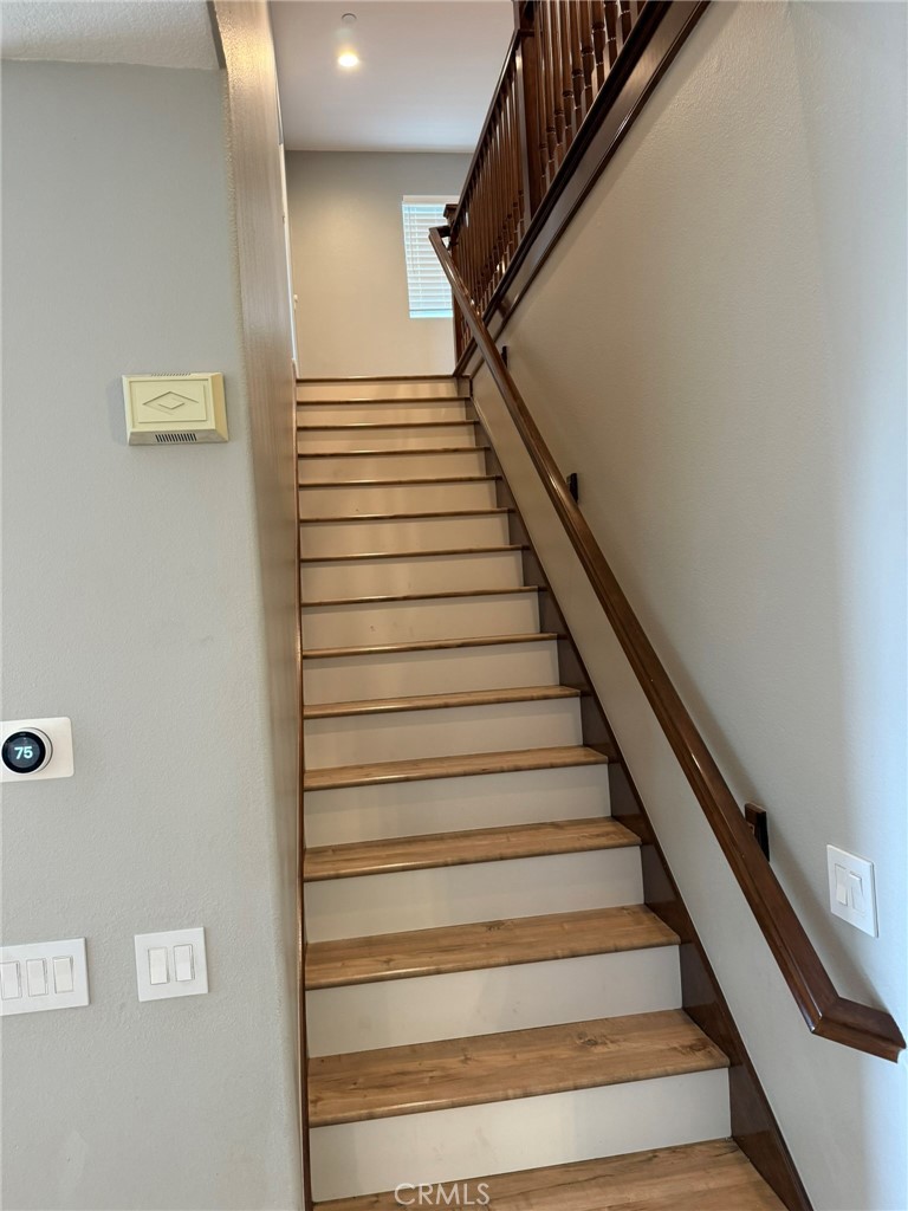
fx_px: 839
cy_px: 606
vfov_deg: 71.6
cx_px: 454
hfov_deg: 56.8
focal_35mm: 24
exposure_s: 1/60
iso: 250
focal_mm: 6.76
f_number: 1.78
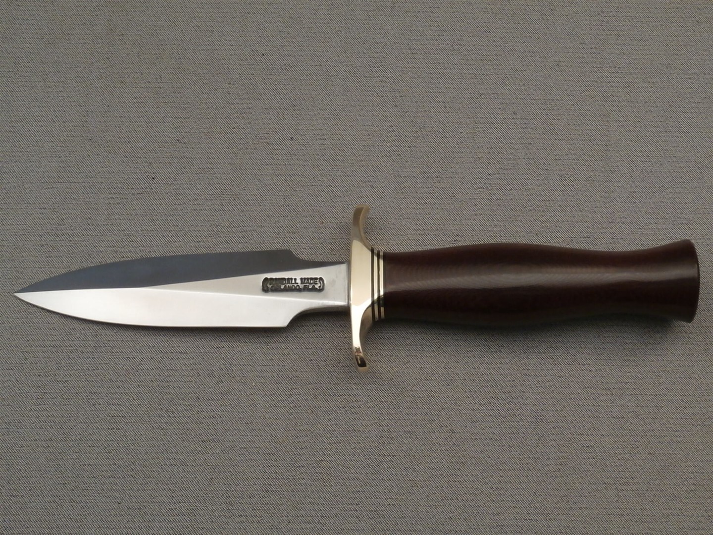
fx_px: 1133
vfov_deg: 26.6
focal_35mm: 55
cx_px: 356
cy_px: 268
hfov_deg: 34.9
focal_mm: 9.76
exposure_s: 1/20
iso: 400
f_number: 4.1
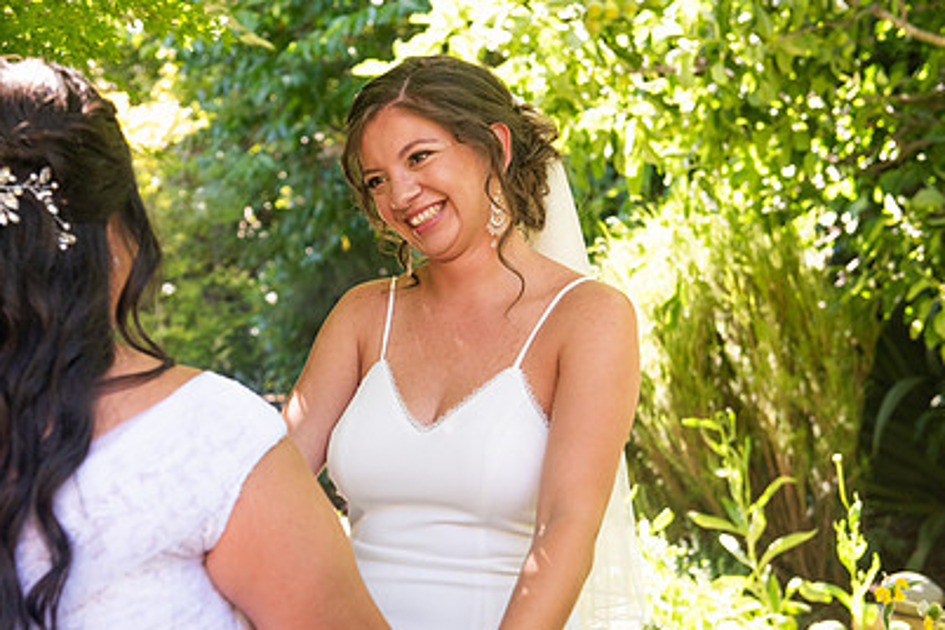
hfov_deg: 26.8
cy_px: 363
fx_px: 1969
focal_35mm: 75
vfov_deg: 18.2
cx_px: 299
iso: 640
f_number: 4
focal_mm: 52
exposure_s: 1/320
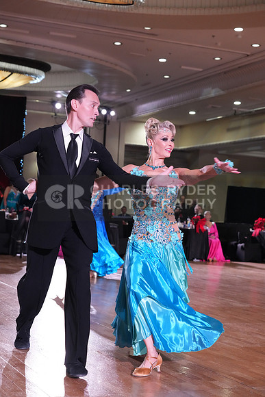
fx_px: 695
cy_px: 198
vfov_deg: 31.9
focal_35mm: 63
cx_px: 132
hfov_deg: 21.6
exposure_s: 1/320
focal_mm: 63
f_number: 5
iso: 5000
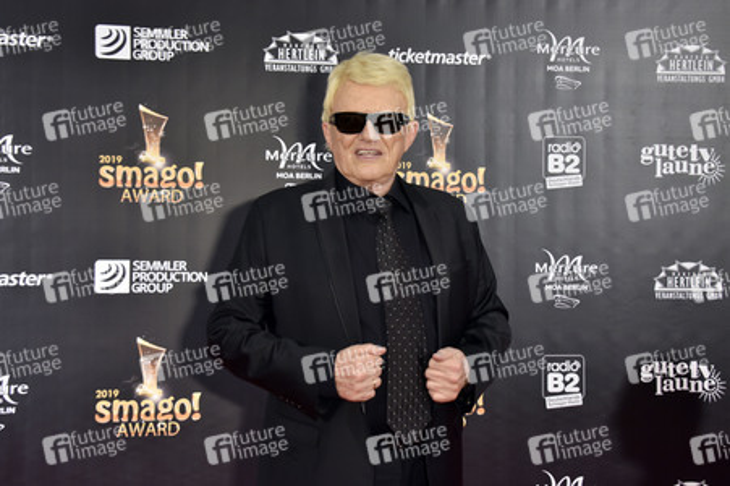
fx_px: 973
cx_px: 365
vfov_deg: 28.0
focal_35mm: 48
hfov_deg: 41.1
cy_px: 243
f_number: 5.6
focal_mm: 48
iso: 1000
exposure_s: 1/160
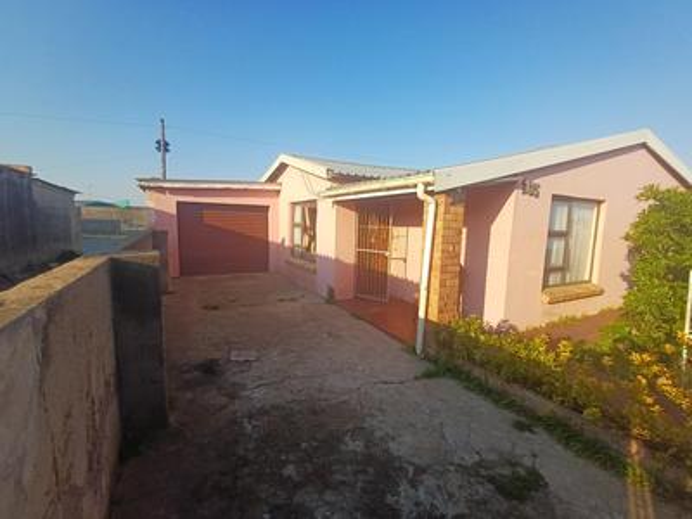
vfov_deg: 78.1
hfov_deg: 94.5
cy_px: 260
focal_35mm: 16
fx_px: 320
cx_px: 346
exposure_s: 1/754
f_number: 2.2
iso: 40
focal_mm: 1.64
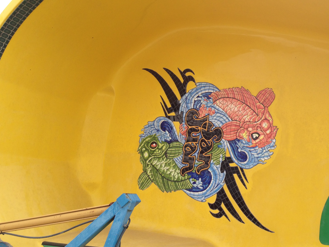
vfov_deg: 32.2
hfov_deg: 41.6
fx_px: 428
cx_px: 218
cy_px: 126
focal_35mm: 45
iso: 50
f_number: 2.4
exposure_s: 1/321
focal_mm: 4.13
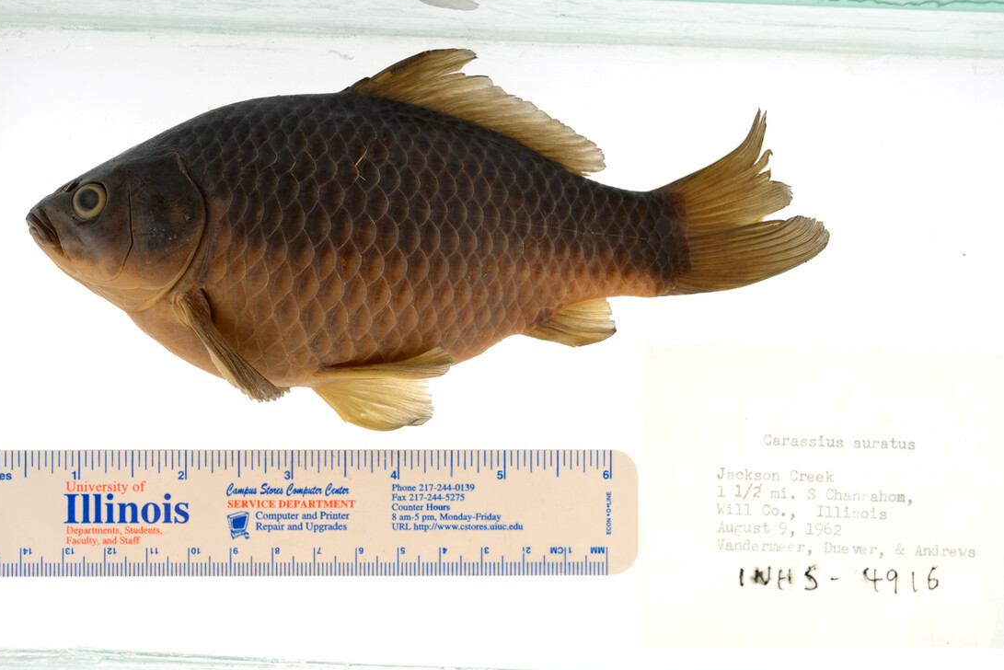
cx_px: 510
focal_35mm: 66
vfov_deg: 20.6
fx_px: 1841
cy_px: 339
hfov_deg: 30.5
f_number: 10
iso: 100
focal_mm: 60
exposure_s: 1/125
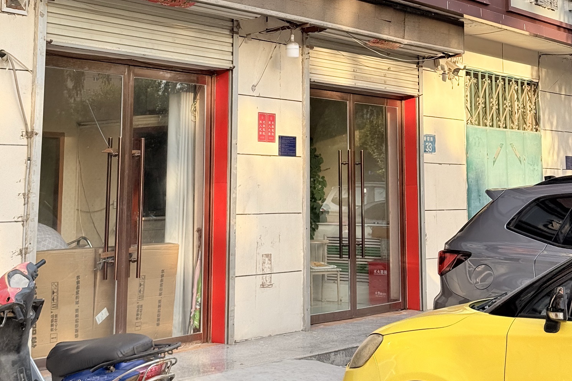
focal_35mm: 67
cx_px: 288
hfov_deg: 30.1
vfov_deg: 20.0
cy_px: 45
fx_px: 1064
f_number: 1.78
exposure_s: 1/855
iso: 100
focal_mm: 6.76
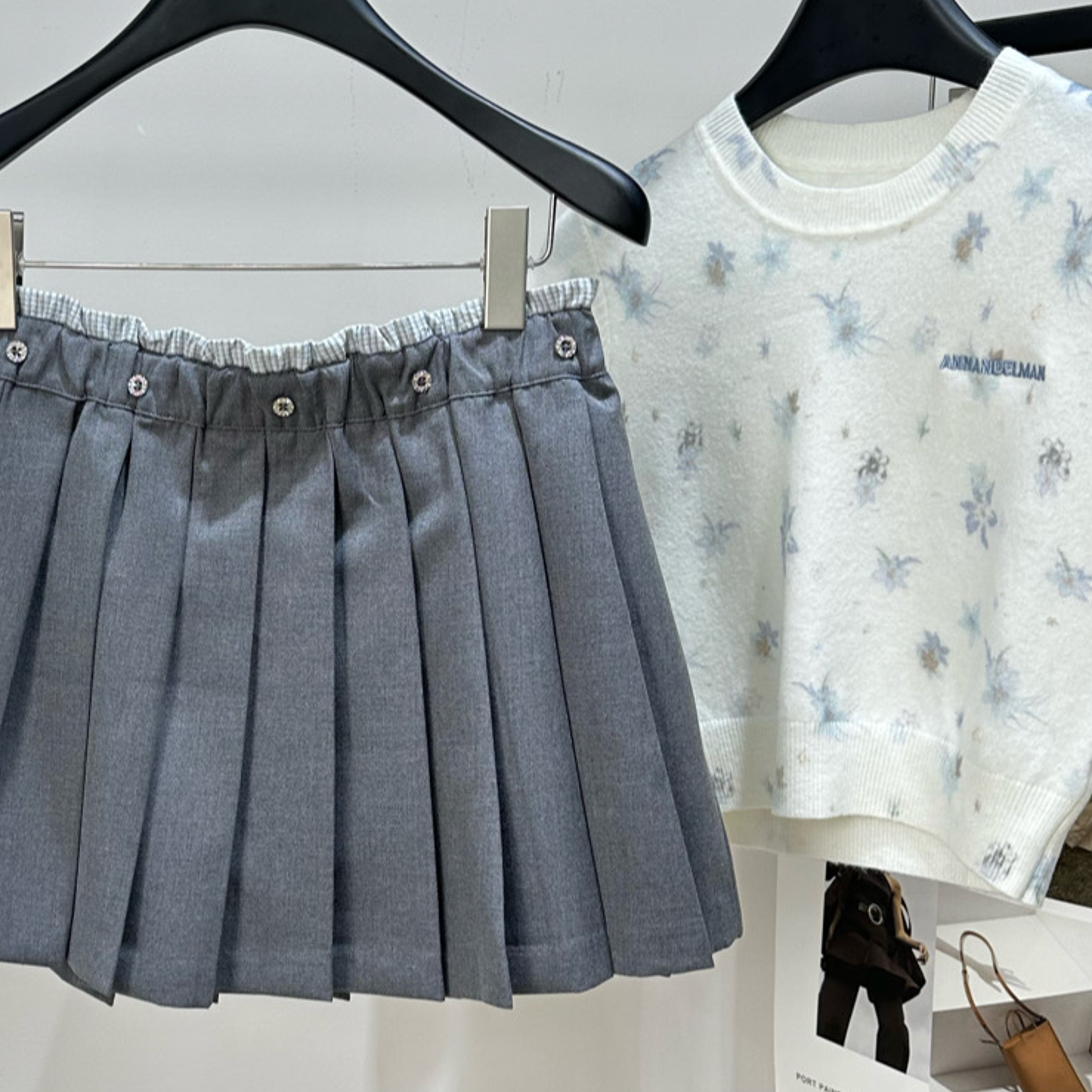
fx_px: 1749
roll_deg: +0.5
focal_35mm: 49
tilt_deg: -8.5
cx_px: 262
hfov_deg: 33.9
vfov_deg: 34.6
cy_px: 614
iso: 80
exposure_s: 1/121
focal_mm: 6.86
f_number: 1.78
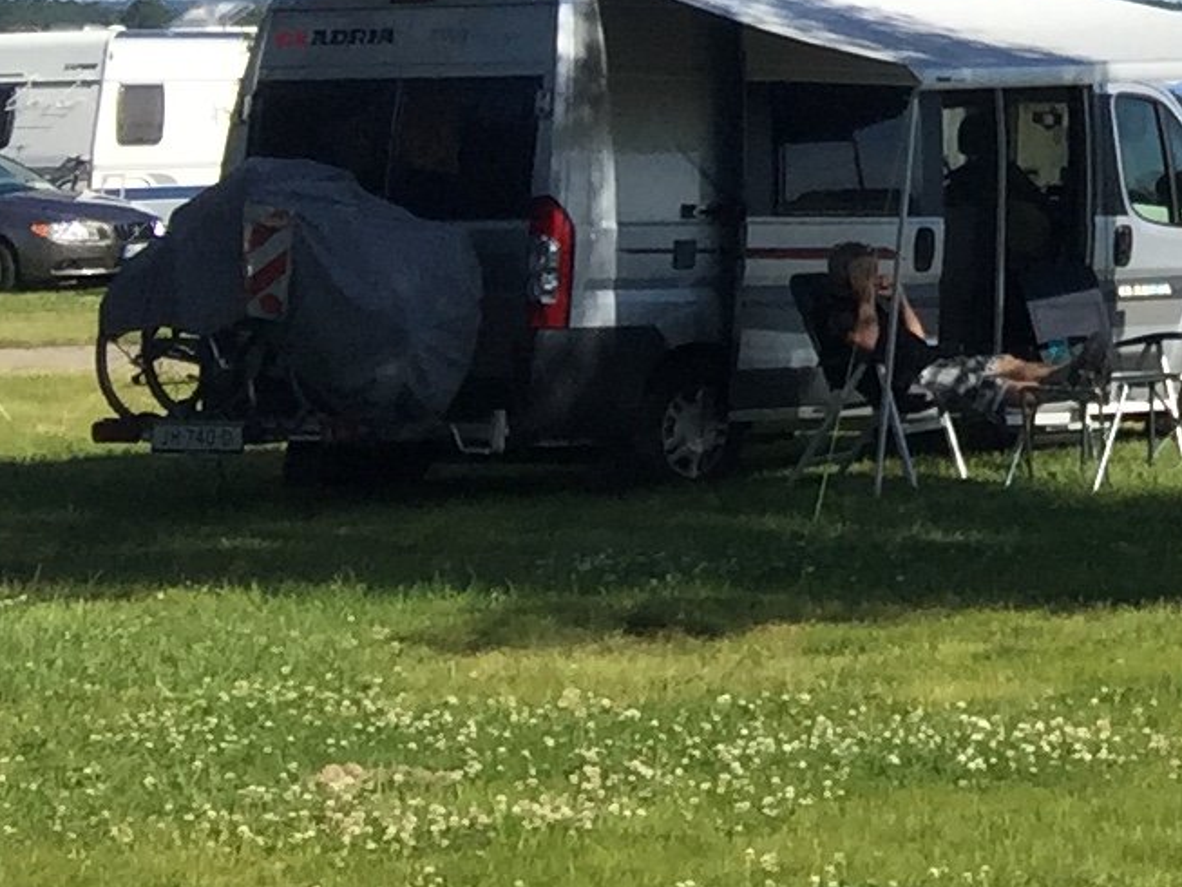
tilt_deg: +5.8
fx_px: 4952
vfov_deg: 9.9
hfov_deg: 11.3
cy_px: -530
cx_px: 2880
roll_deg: -0.2
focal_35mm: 145
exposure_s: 1/2083
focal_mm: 4.15
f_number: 2.2
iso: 32
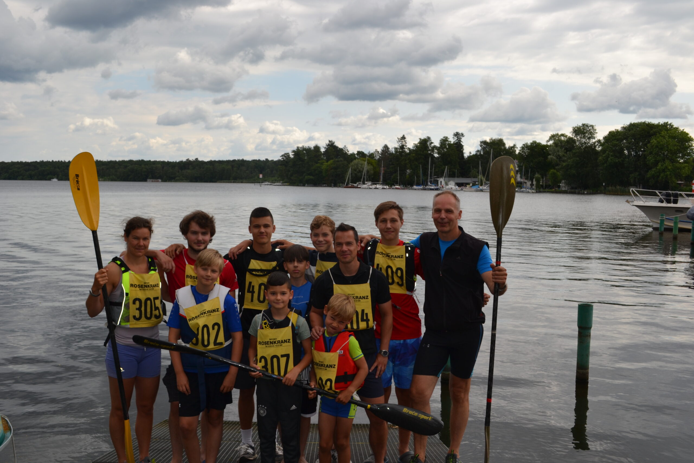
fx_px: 694
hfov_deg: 53.1
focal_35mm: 36
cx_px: 347
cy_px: 232
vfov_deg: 36.9
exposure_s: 1/200
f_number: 8
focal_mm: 24
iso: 100
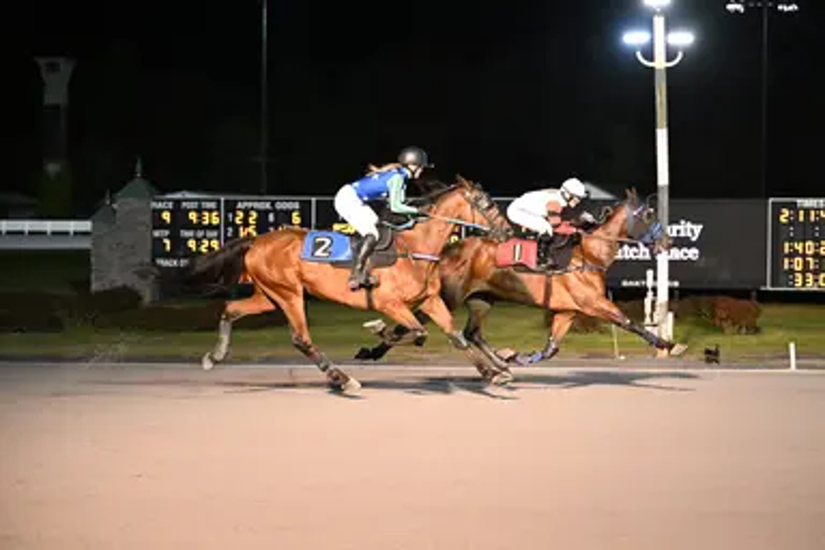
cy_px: 275
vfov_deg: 14.9
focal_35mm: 92
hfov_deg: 22.1
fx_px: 2108
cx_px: 412
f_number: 3.2
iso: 8000
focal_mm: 92
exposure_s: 1/1000
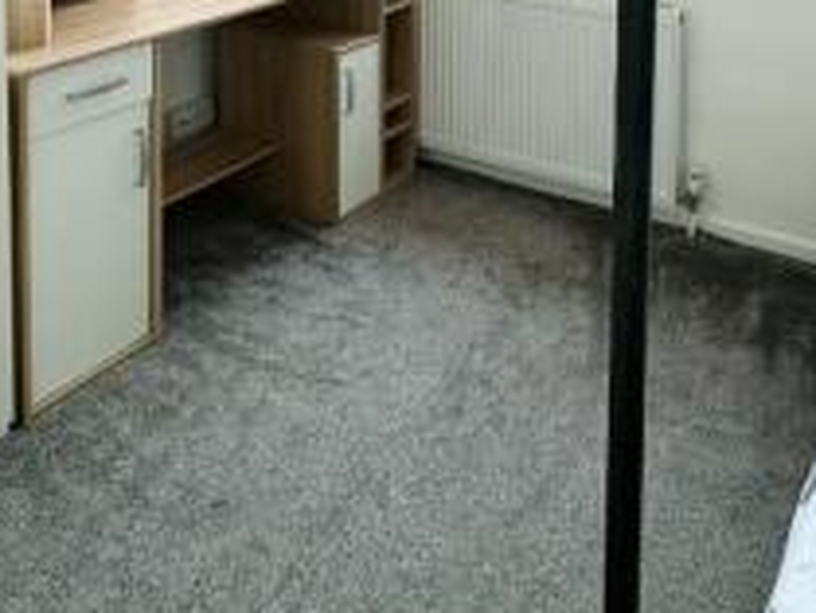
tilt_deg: -3.2
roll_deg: -0.9
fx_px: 920
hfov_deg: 47.3
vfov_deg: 29.7
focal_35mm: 39
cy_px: -178
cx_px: 517
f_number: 2.2
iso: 50
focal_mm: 2.22
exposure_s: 1/100
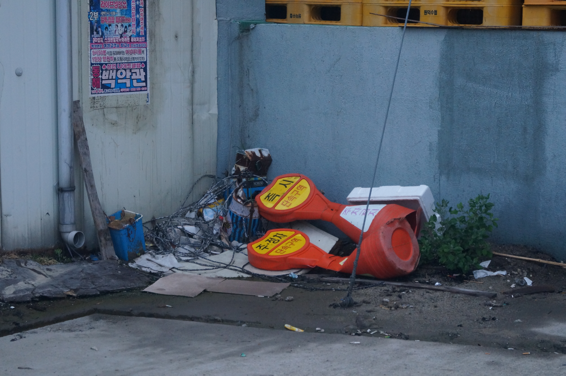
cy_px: 188
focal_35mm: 82
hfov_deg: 24.6
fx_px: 1296
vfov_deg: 16.5
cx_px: 283
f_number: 5.6
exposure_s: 1/100
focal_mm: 55
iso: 1250
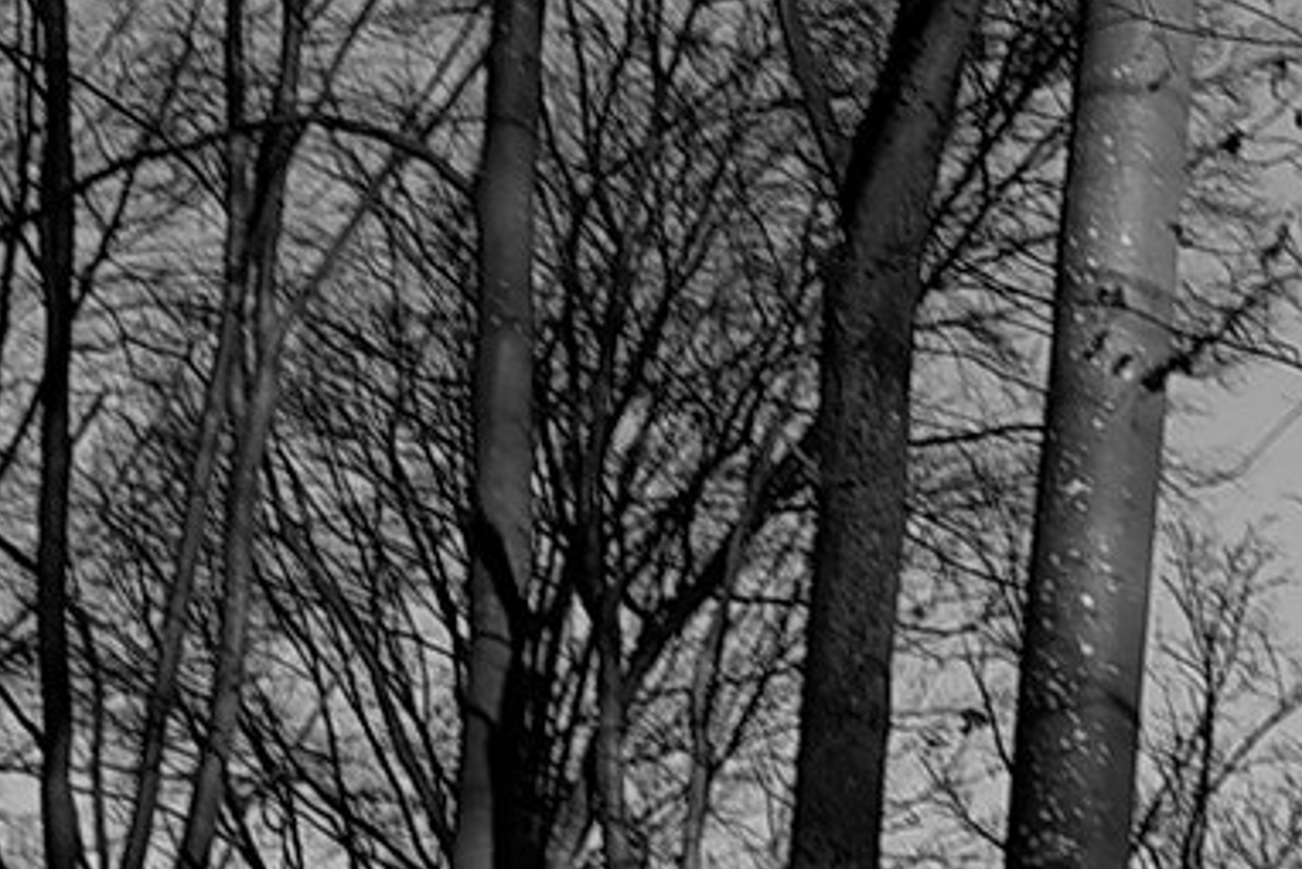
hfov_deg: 10.0
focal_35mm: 193
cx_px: 2427
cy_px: 377
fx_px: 6982
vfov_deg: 7.1
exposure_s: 1/40
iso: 100
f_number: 16
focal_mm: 24
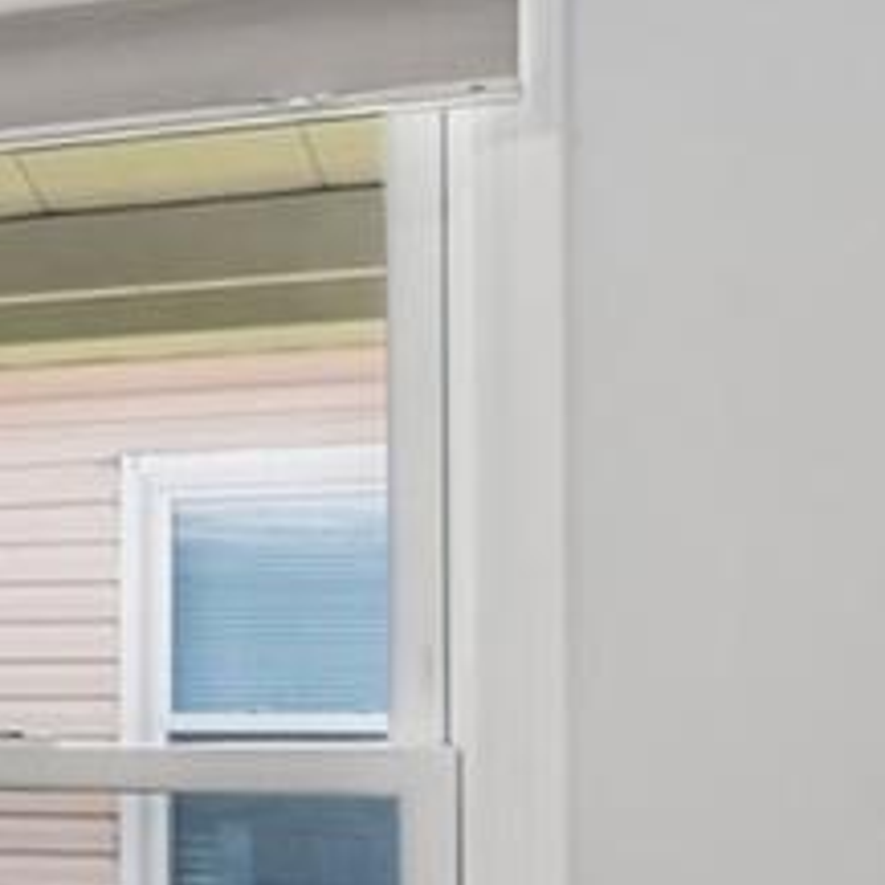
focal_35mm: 113
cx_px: -1831
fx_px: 3269
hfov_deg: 10.5
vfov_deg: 15.3
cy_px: 730
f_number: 8
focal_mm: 18
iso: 400
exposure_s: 1/25
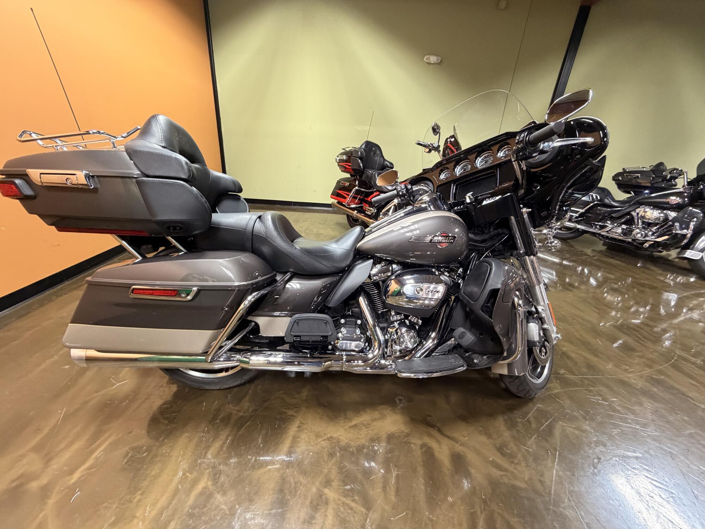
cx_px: 352
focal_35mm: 14
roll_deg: -4.1
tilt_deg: -23.0
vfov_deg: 85.7
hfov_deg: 102.1
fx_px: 285
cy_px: 264
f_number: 2.2
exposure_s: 1/60
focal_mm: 2.22
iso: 400
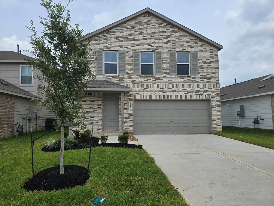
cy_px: 103
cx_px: 137
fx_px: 182
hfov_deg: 73.9
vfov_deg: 58.9
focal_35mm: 23
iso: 12
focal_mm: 6.3
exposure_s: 1/1139
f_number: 1.7
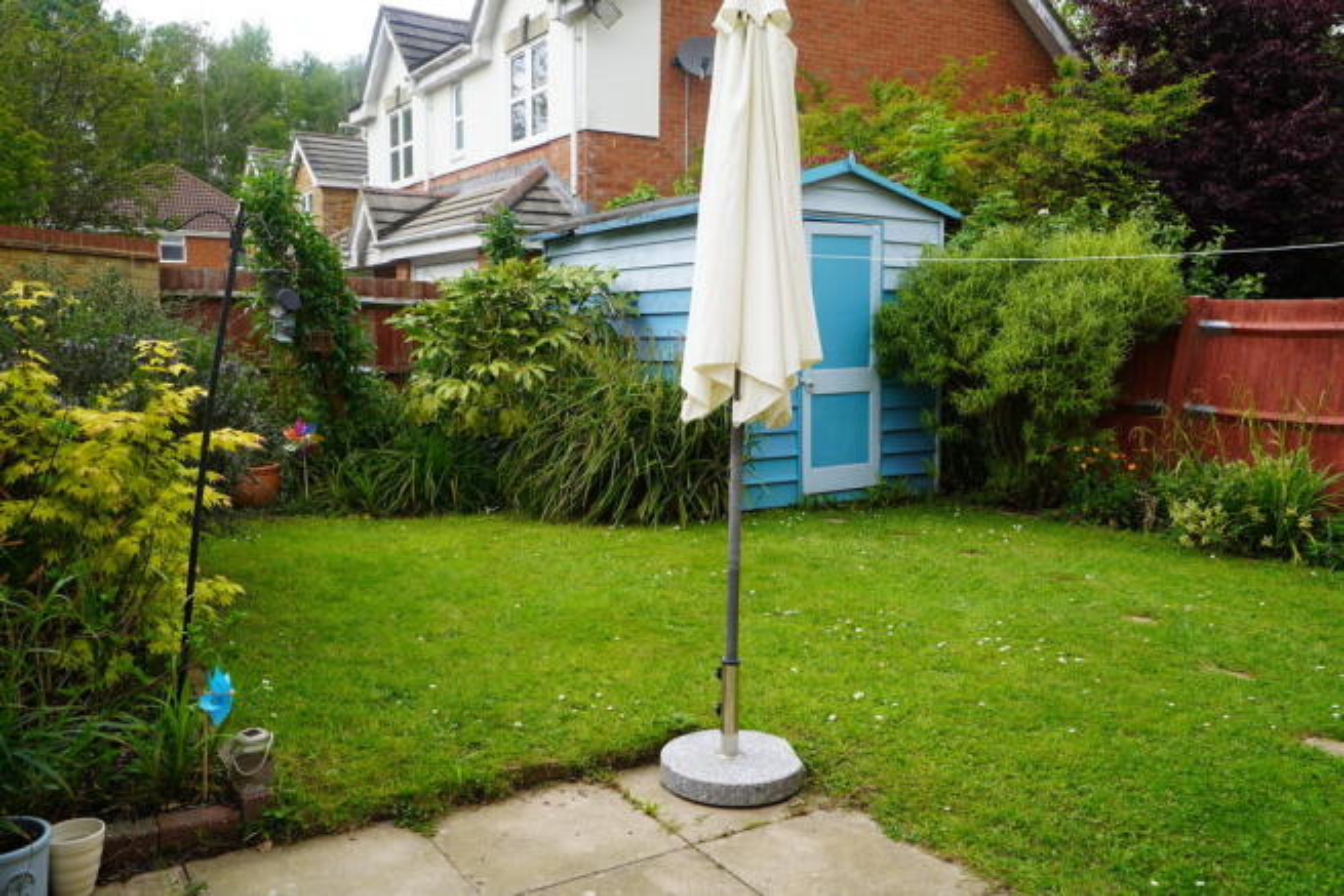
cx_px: 672
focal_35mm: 30
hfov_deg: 61.9
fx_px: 1120
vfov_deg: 43.6
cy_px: 448
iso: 100
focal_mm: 30
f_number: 6.3
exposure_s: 1/100
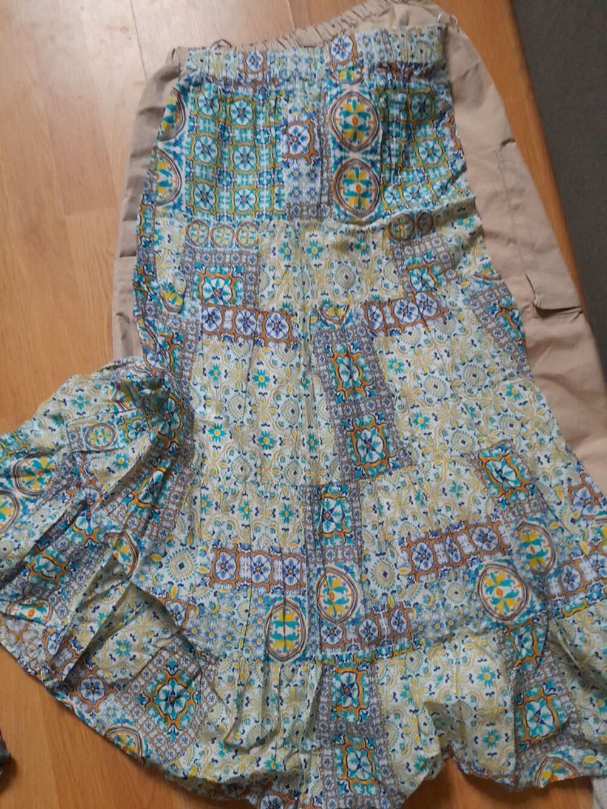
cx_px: 304
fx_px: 608
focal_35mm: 26
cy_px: 404
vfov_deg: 67.3
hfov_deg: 53.1
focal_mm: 4
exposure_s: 1/60
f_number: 1.8
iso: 320
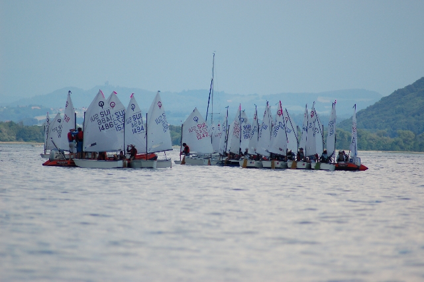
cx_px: 212
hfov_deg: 4.6
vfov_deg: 3.1
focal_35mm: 450
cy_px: 141
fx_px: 5297
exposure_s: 1/2000
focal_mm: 300
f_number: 5.6
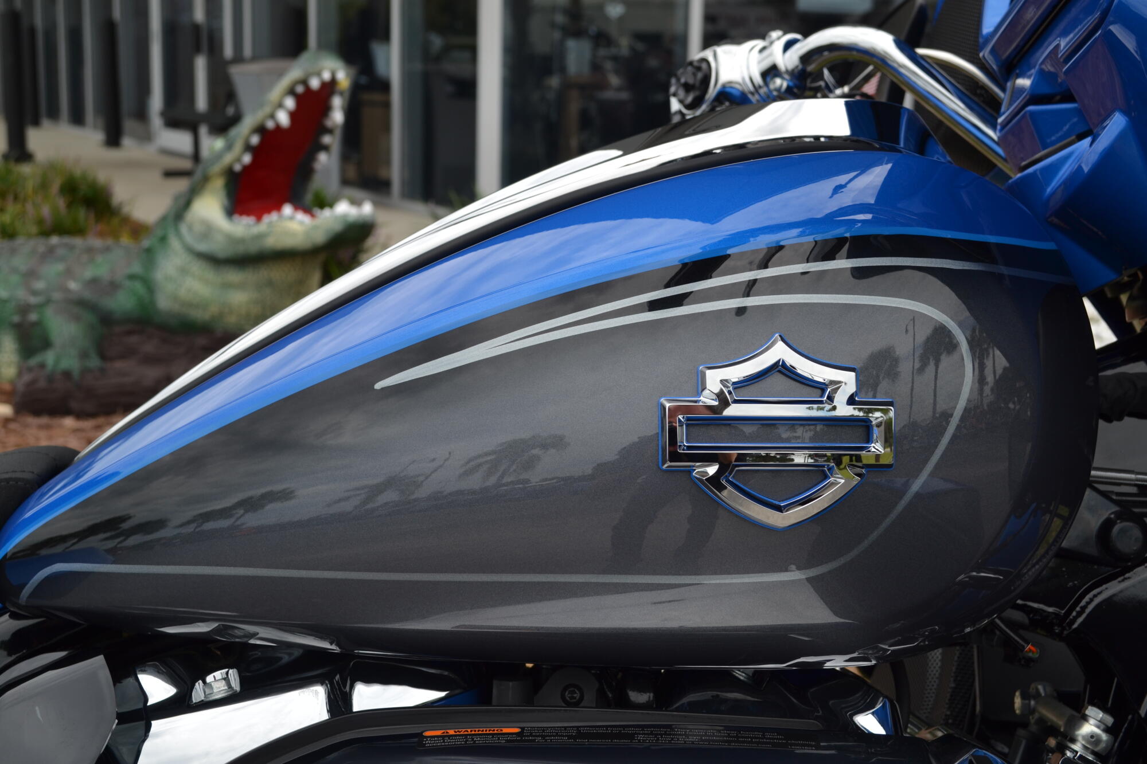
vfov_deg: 28.1
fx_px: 1529
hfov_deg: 41.1
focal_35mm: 48
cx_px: 574
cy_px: 382
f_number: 7.1
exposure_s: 1/200
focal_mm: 32
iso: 100
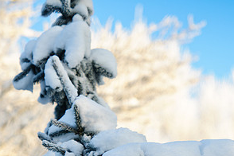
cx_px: 189
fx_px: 2788
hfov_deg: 4.8
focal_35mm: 429
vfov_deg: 3.2
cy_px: 90
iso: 200
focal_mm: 145
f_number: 3.2
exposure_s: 1/800
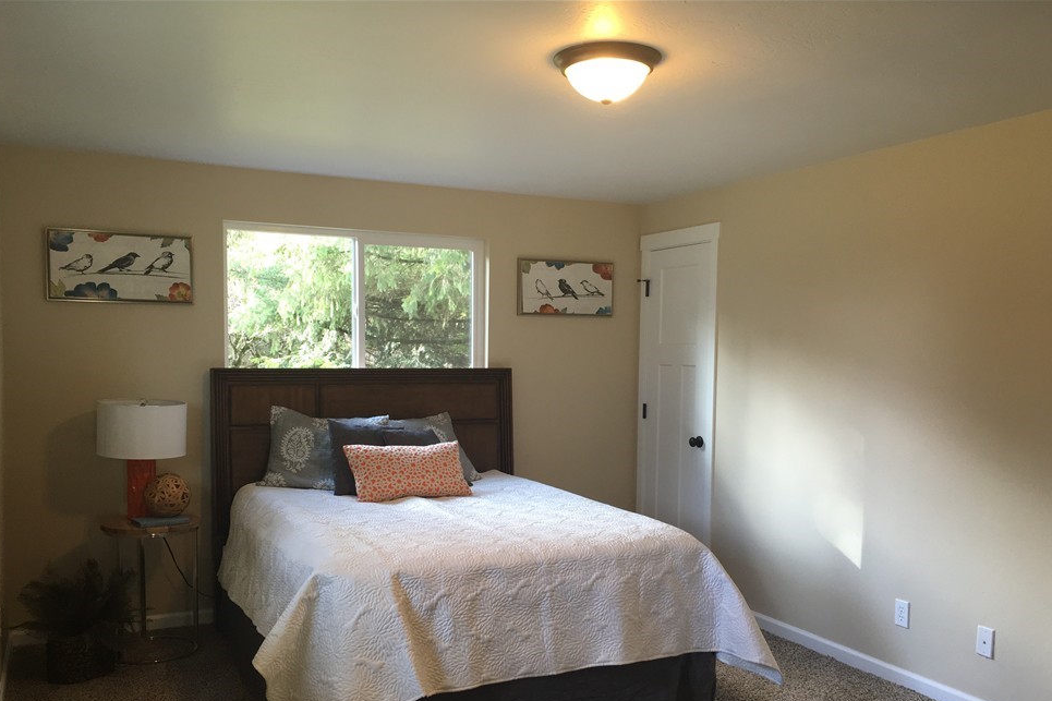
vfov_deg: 40.9
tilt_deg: -4.7
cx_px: 511
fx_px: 935
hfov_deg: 58.7
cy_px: 418
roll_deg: -0.8
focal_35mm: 32
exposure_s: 1/30
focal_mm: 4.15
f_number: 2.2
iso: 50
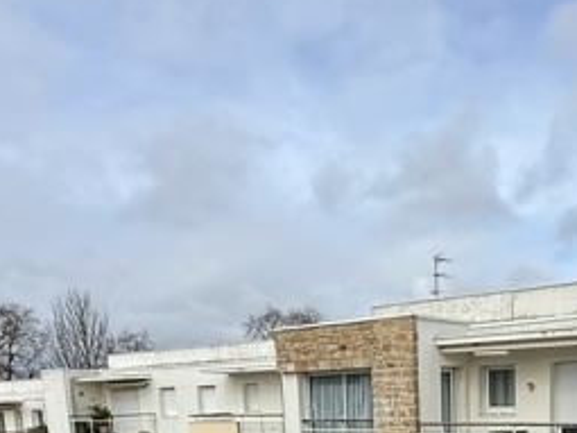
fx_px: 733
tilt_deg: -9.7
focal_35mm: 44
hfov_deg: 41.8
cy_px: 521
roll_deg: +1.8
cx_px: 428
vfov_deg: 28.5
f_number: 2.2
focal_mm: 2.22
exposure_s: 1/2165
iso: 50
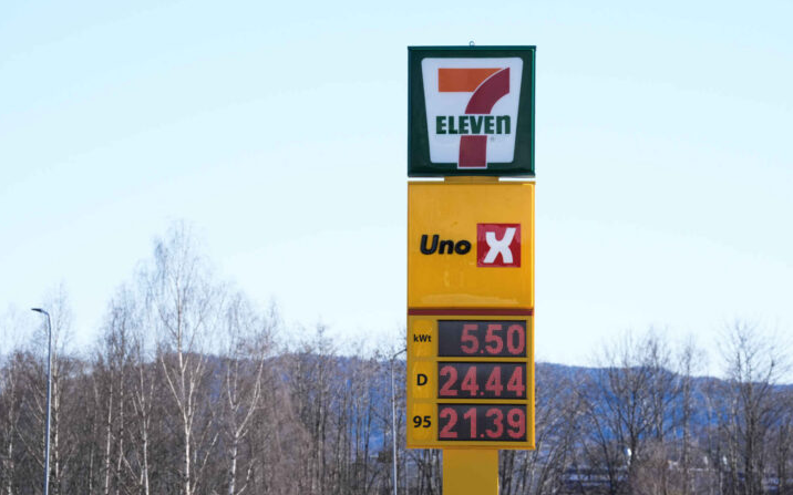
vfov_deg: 6.4
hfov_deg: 10.2
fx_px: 4429
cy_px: 247
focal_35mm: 205
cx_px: 396
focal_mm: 200
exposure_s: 1/1250
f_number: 8
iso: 1000
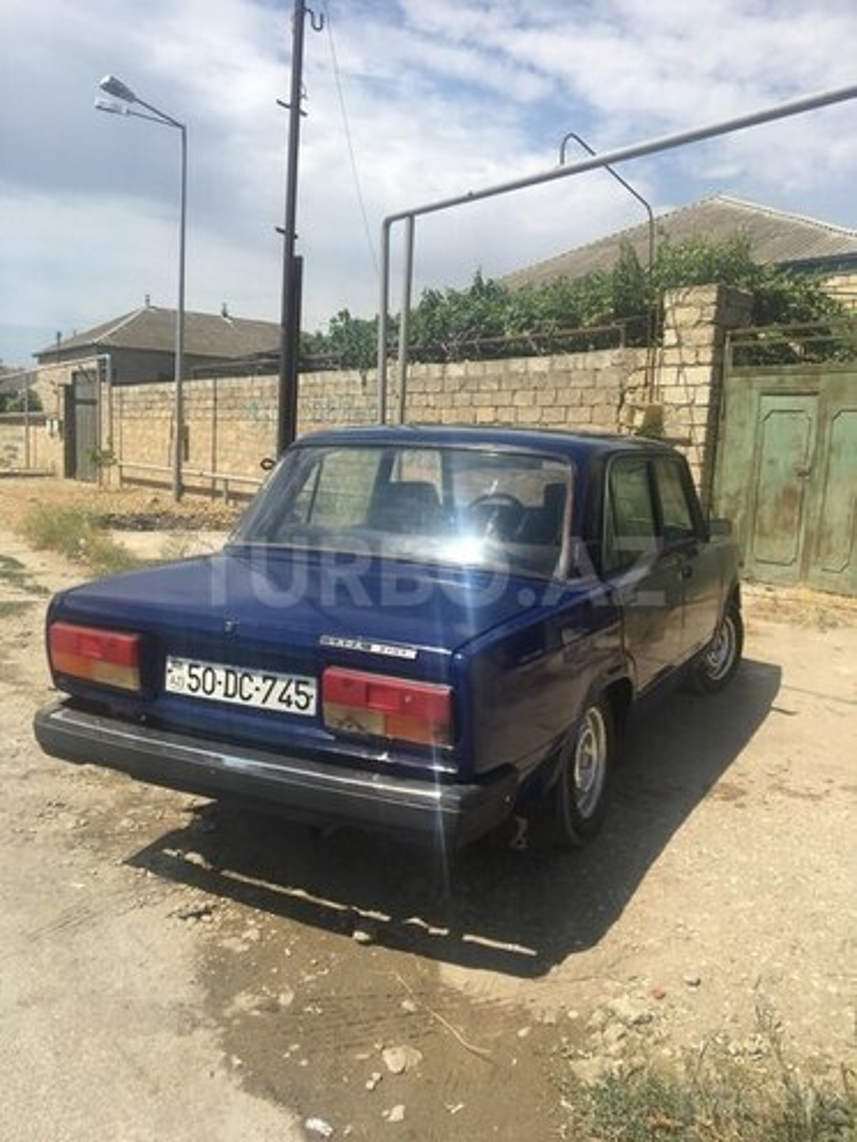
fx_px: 957
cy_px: 571
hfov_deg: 48.2
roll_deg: +0.2
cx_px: 428
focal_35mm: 29
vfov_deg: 61.7
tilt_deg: -5.0
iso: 25
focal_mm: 4.15
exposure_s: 1/2079
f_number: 2.2
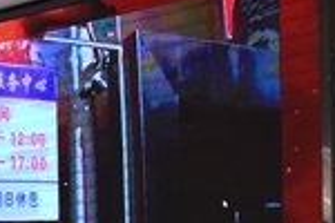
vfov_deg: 9.3
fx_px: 1340
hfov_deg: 11.8
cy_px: 309
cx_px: -456
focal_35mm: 144
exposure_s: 1/200
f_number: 7.1
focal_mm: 18
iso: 400
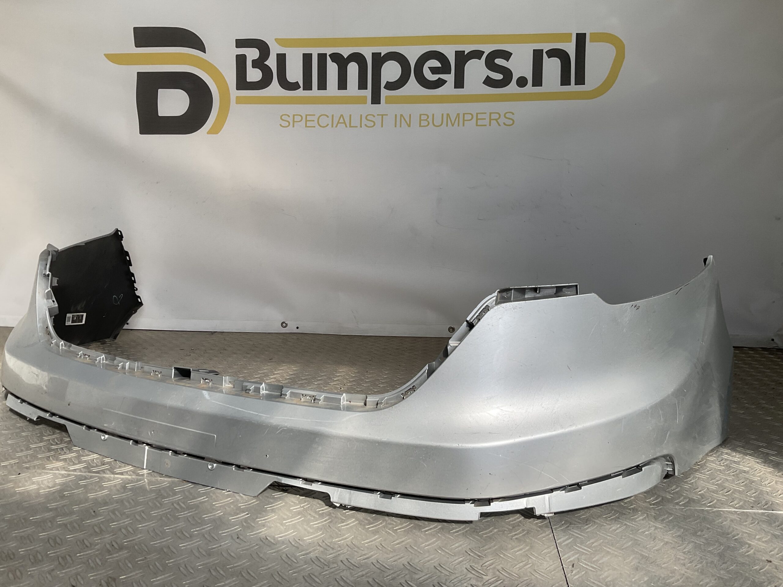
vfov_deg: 48.2
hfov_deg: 61.7
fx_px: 656
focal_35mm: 29
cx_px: 392
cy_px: 294
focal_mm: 3
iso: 16
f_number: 1.8
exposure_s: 1/855
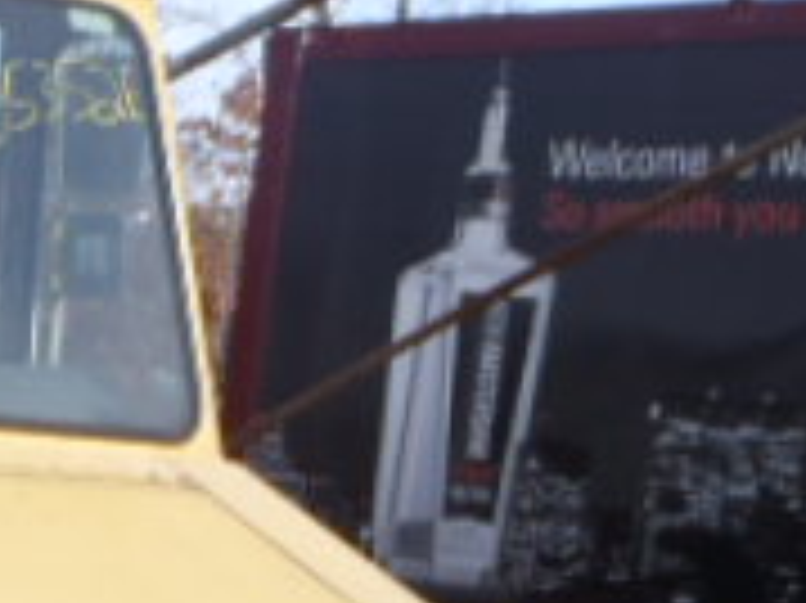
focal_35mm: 100
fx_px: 2327
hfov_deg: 17.3
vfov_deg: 14.5
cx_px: -473
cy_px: 598
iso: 80
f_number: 4.5
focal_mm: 5
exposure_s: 1/250
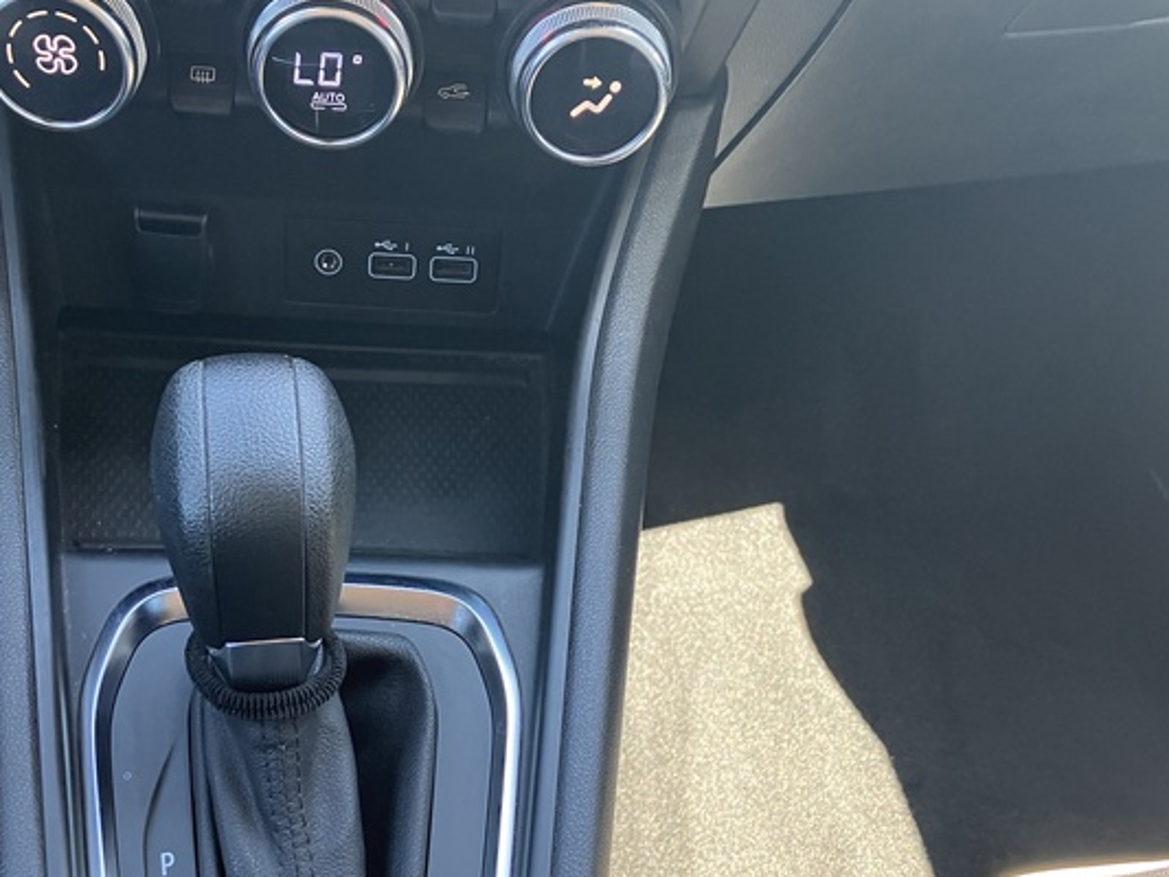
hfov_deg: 44.6
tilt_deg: -51.8
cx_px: 478
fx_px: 1419
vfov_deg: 34.2
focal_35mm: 42
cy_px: 548
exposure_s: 1/58
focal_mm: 3.99
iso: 100
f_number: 1.8
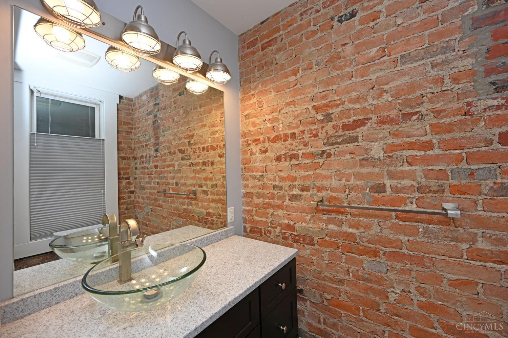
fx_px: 198
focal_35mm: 14
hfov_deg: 104.3
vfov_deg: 81.2
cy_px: 169
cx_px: 254
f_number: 5.6
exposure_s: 1/100
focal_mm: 14
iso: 200
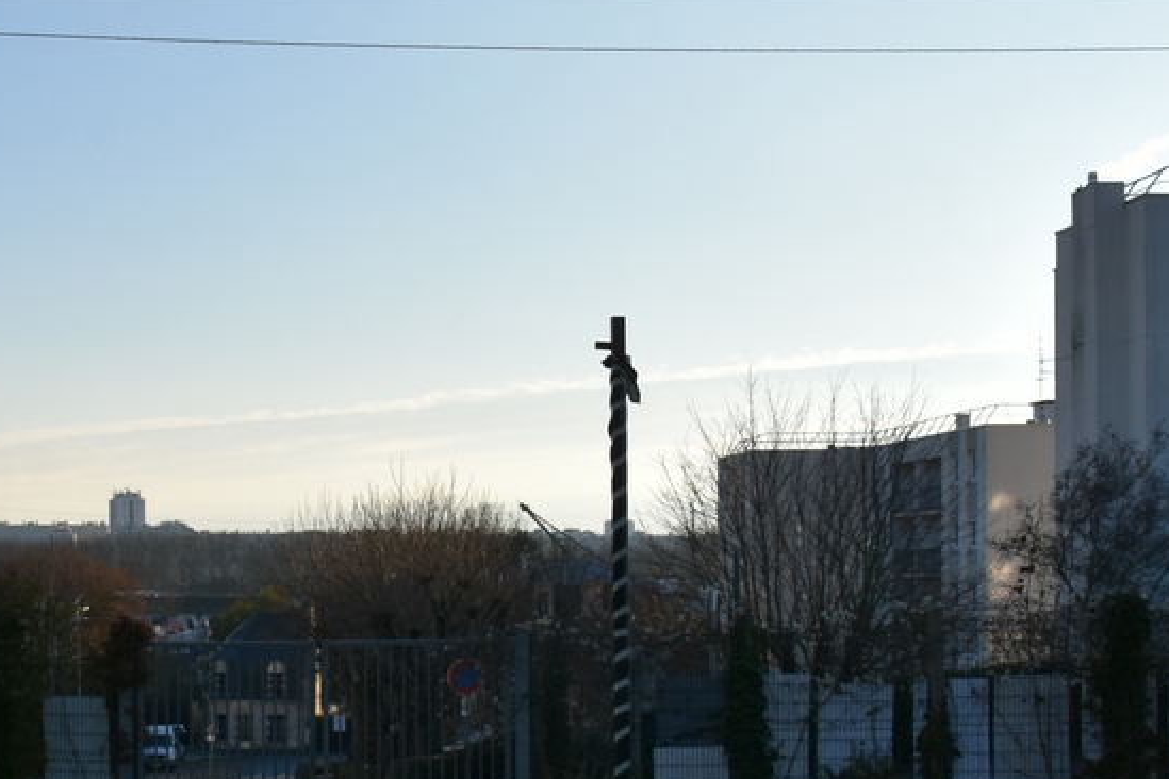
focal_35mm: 63
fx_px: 2046
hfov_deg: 31.4
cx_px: 311
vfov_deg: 21.3
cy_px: 608
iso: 280
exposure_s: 1/500
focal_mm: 18
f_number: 8
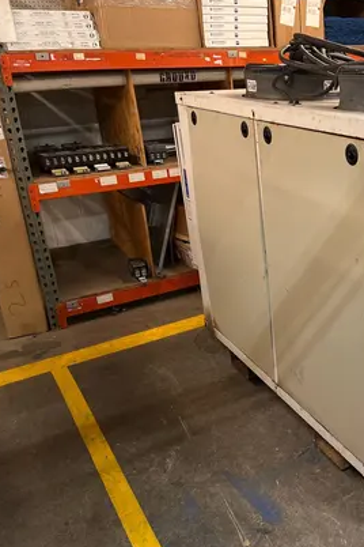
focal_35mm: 37
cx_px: 359
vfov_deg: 51.9
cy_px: 274
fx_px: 561
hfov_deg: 33.1
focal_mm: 5.1
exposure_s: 1/60
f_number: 1.6
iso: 160
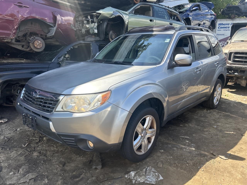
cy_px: 92
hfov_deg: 67.3
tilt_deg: -17.2
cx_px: 124
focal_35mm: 26
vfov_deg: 53.1
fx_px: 186
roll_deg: +3.2
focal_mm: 5.7
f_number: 1.5
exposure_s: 1/1068
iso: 50
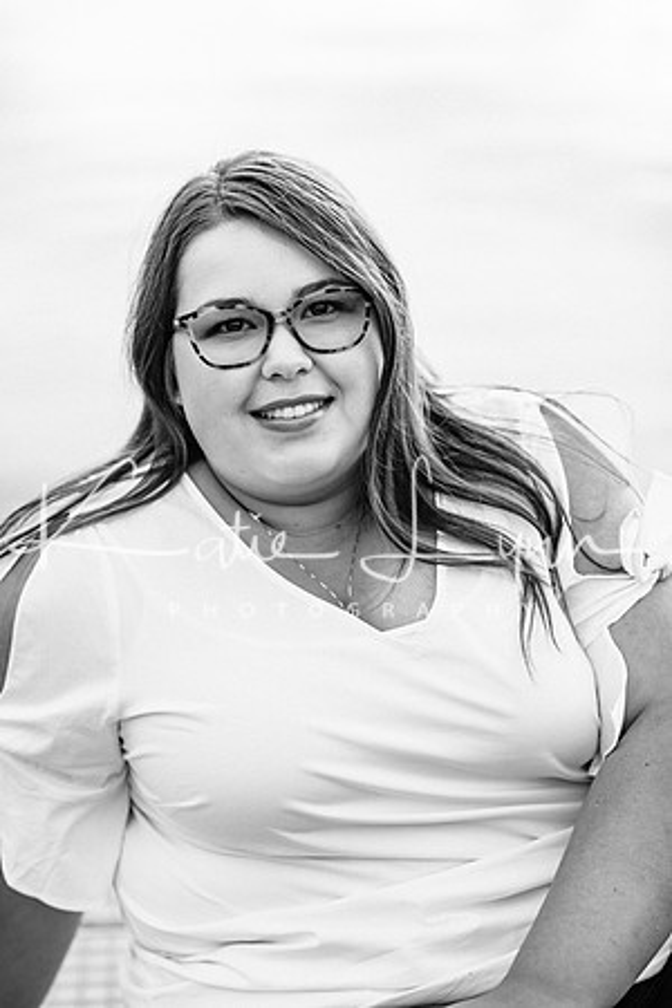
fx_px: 2380
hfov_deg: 16.1
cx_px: 336
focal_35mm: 85
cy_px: 504
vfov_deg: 23.9
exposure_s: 1/320
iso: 800
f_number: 2.8
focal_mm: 85
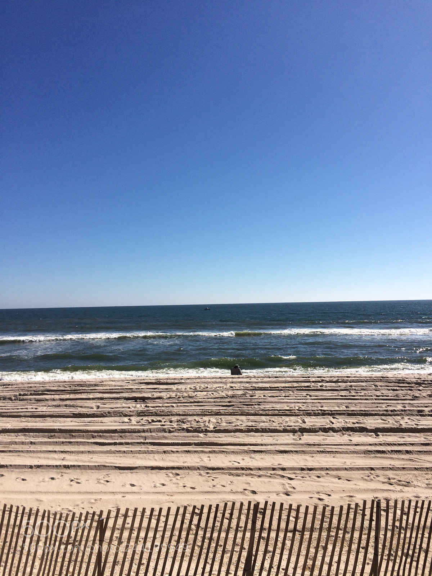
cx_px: 216
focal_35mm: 29
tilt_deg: -0.5
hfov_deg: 48.2
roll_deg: +1.8
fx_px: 483
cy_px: 288
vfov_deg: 61.7
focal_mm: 4.15
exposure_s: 1/4566
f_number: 2.2
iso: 32
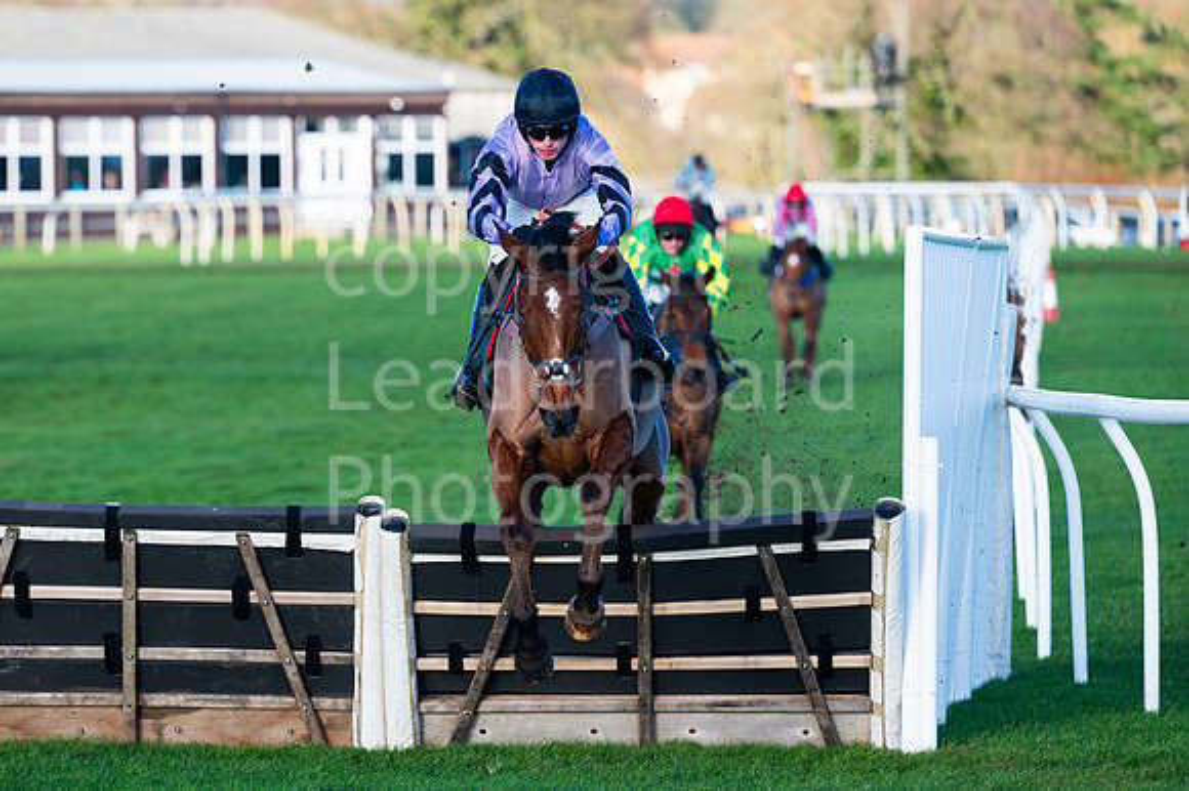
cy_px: 373
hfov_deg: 8.6
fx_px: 7938
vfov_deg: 5.7
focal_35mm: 240
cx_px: 492
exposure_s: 1/1250
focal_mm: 185
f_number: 3.5
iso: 320
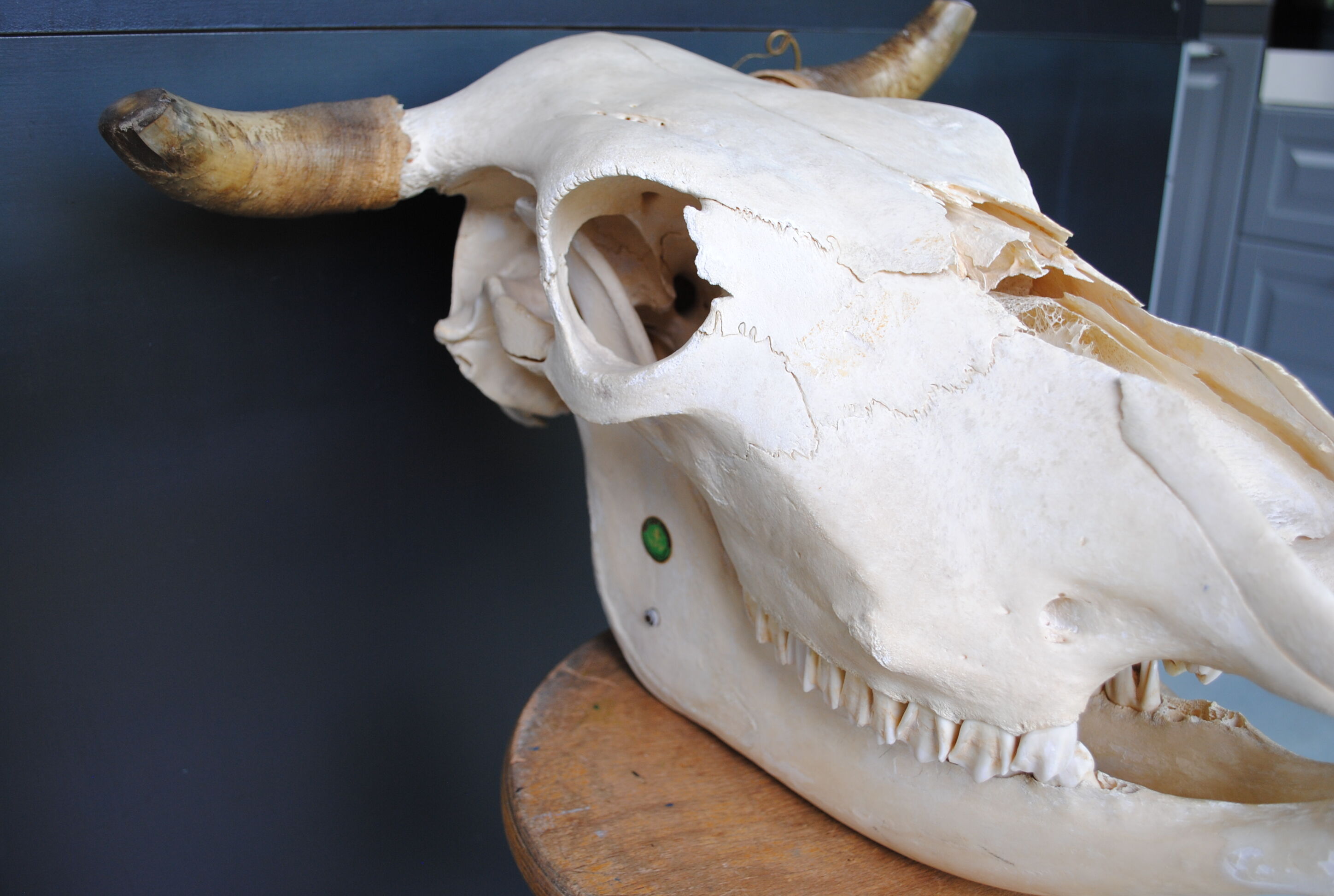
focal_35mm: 33
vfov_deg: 40.1
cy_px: 448
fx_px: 1225
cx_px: 667
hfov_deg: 57.1
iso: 200
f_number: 4.5
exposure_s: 1/80
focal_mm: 22
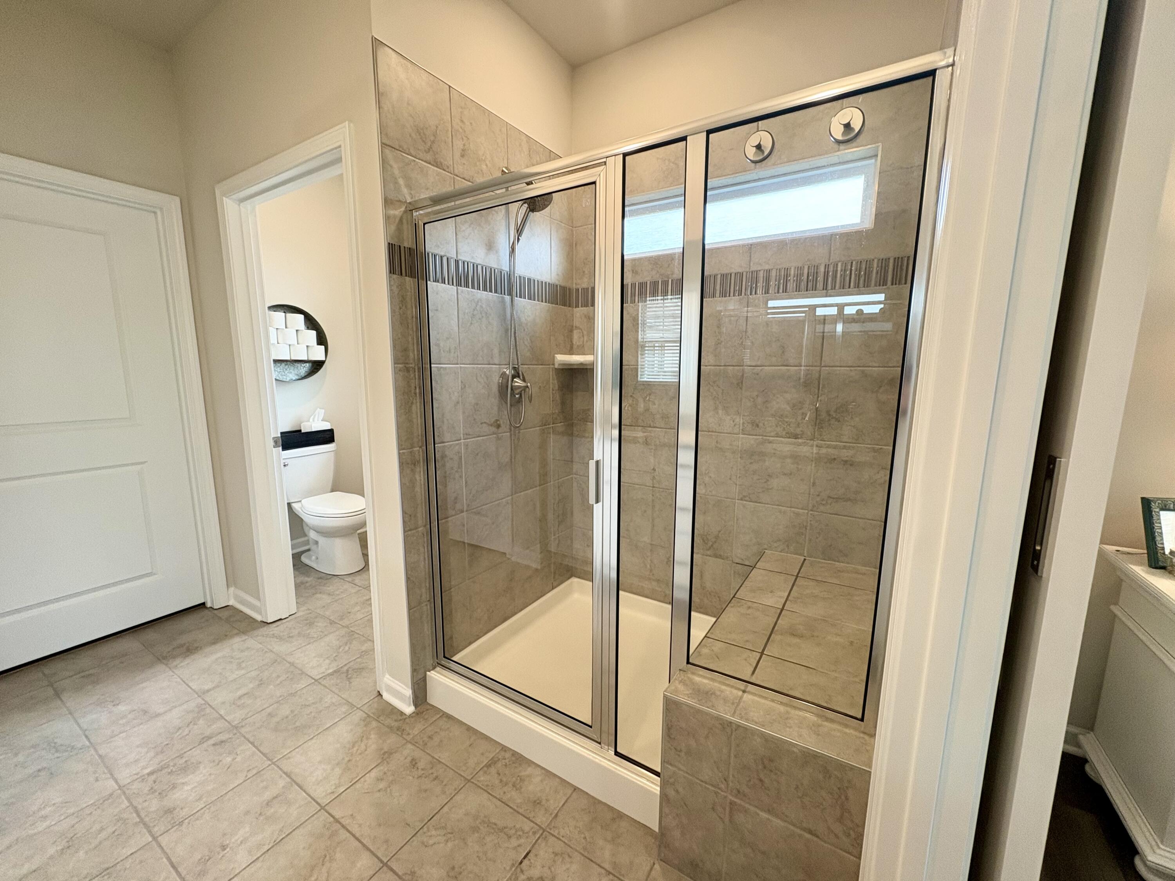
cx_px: 588
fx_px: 475
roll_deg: +0.5
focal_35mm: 14
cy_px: 440
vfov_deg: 85.7
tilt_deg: -7.7
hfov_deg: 102.1
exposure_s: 1/60
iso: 160
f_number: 2.2
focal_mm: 2.22
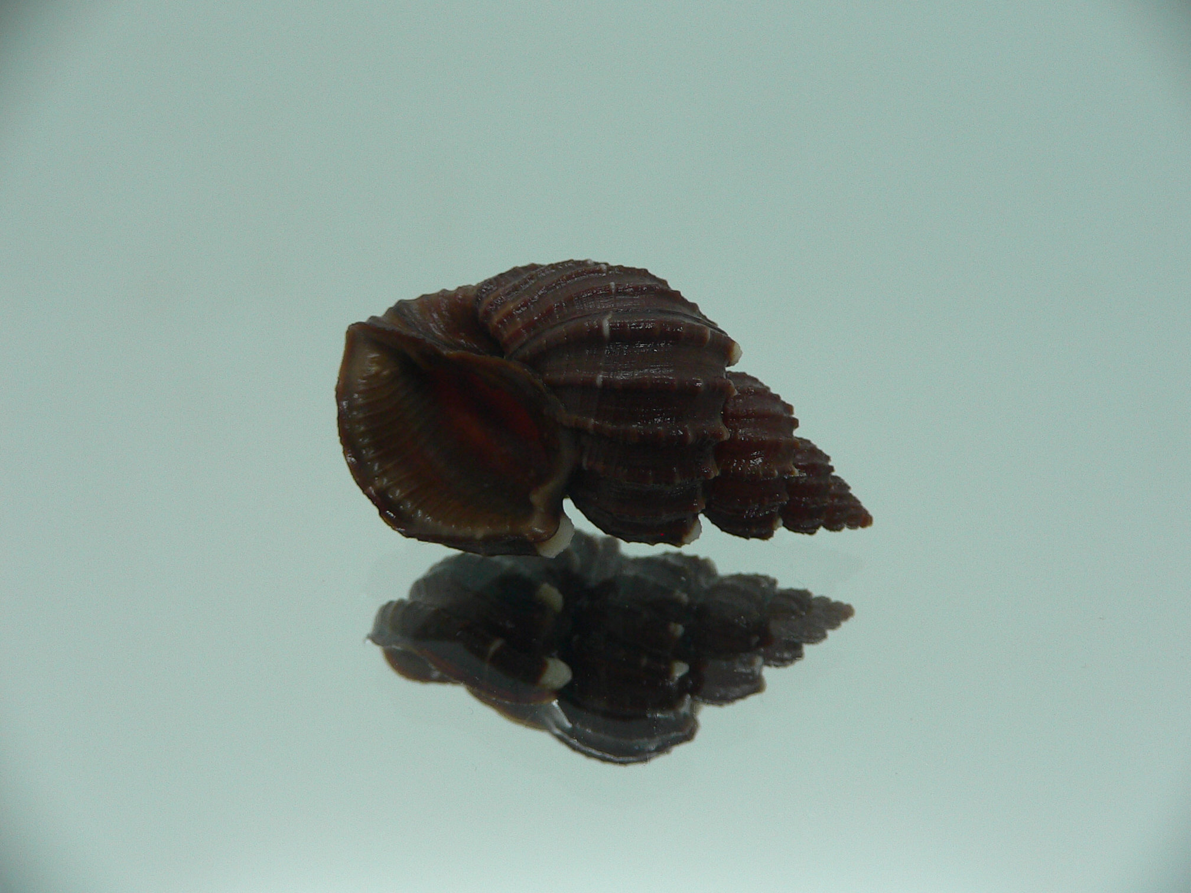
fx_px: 1204
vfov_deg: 40.7
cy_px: 446
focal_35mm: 35
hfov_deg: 52.6
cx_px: 596
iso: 100
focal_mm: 4.6
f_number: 2.8
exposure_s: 1/60
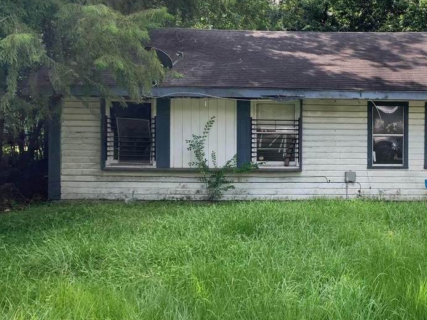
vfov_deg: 30.2
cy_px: 140
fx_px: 592
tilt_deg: -2.7
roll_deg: -0.6
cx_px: 365
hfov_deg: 37.6
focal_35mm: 48
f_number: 1.8
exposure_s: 1/242
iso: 25
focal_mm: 4.25
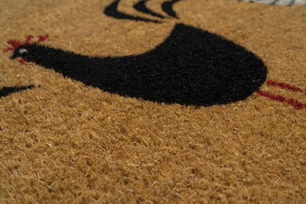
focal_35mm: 35
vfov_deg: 37.8
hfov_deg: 54.4
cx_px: 153
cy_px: 102
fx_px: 297
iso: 200
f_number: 13
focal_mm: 35
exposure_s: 1/125
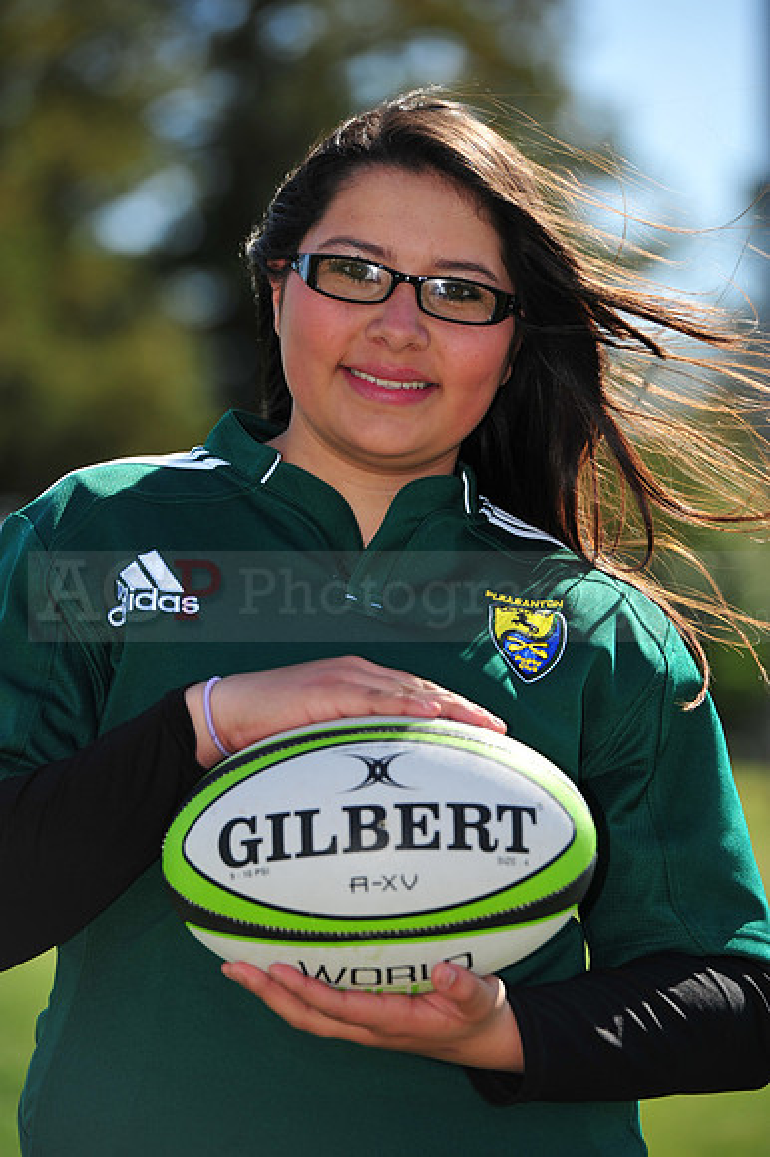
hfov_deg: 6.9
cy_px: 578
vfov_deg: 10.3
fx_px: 6424
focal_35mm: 200
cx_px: 385
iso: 200
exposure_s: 1/1000
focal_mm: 200
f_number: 4.5
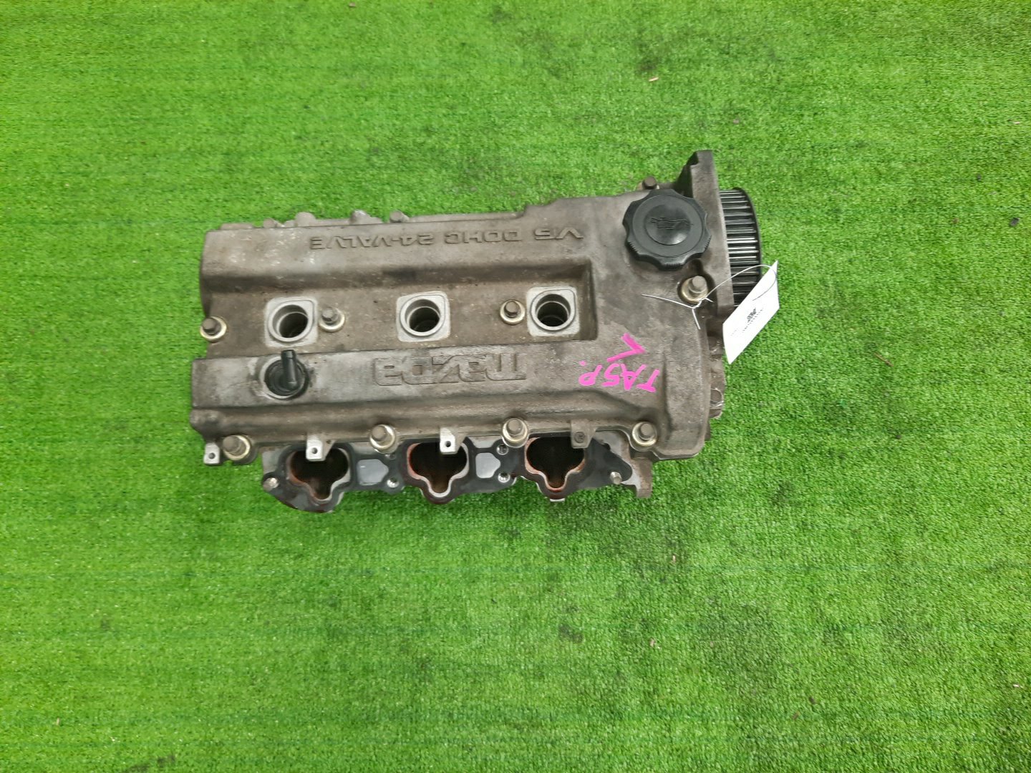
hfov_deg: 69.4
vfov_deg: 54.9
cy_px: 386
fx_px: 745
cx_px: 516
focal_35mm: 25
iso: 245
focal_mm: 4.6
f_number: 2
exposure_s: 1/50
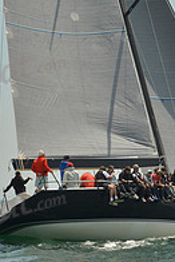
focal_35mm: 207
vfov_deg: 9.9
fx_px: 1507
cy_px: -5
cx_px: 136
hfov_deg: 6.6
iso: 280
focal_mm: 70
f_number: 9
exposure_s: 1/1250
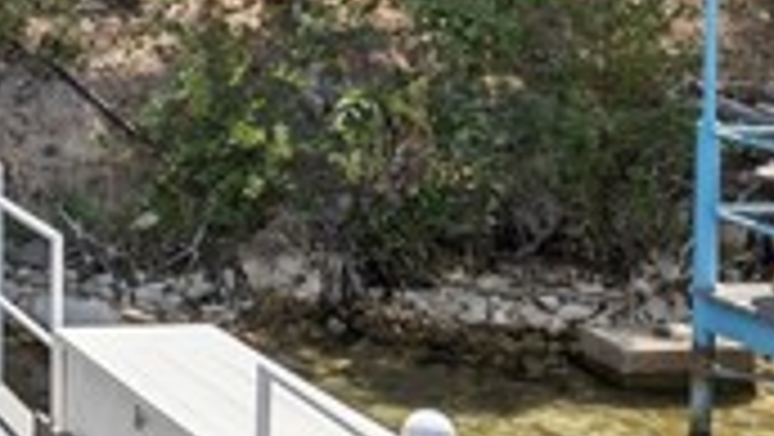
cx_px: -454
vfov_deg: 12.5
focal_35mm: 97
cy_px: 218
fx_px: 1992
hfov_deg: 18.8
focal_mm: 12.3
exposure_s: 1/60
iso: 120
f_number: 2.8
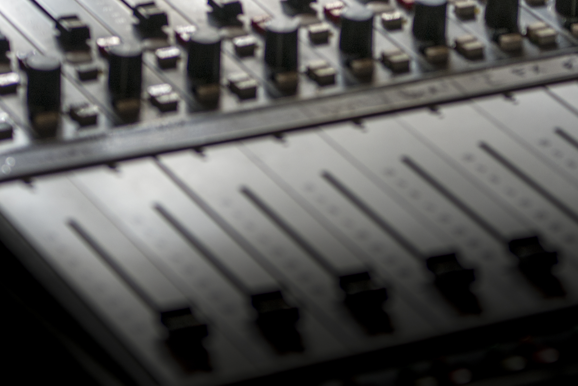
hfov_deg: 9.3
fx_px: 3565
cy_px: -155
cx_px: 381
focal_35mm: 222
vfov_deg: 6.1
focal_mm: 70
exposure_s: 1/80
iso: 500
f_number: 2.8
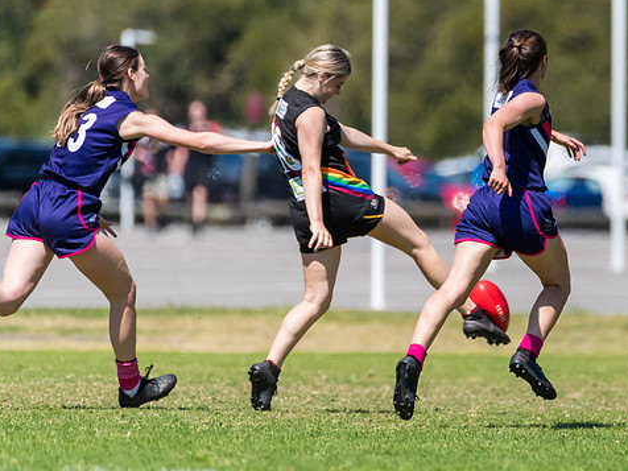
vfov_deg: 1.4
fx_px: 19611
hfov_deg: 1.8
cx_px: 525
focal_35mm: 1081
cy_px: 227
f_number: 6.3
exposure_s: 1/3200
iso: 800
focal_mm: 600
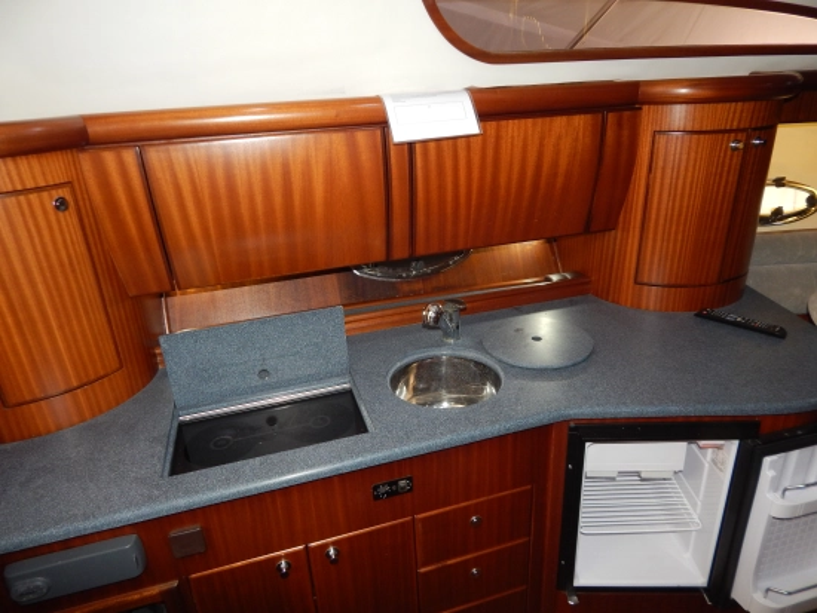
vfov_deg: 58.9
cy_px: 306
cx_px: 408
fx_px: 543
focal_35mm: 23
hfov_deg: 73.9
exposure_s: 1/30
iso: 200
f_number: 3
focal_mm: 4
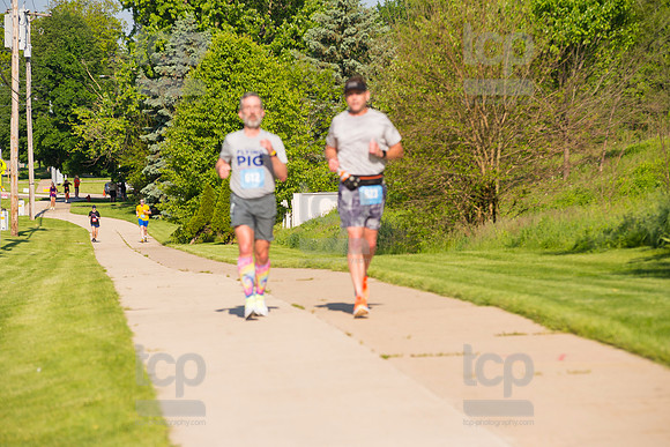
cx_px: 335
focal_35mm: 145
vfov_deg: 9.5
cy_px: 224
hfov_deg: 14.2
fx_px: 2699
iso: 400
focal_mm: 145
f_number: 5.6
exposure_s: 1/2000
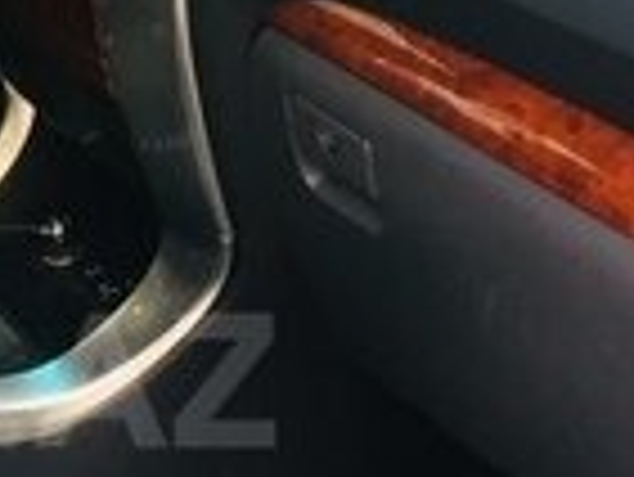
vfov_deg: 10.9
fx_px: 2493
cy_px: 380
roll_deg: -2.1
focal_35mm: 136
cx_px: -184
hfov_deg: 13.9
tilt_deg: -25.8
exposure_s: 1/33
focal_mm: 4.15
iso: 32
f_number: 2.2
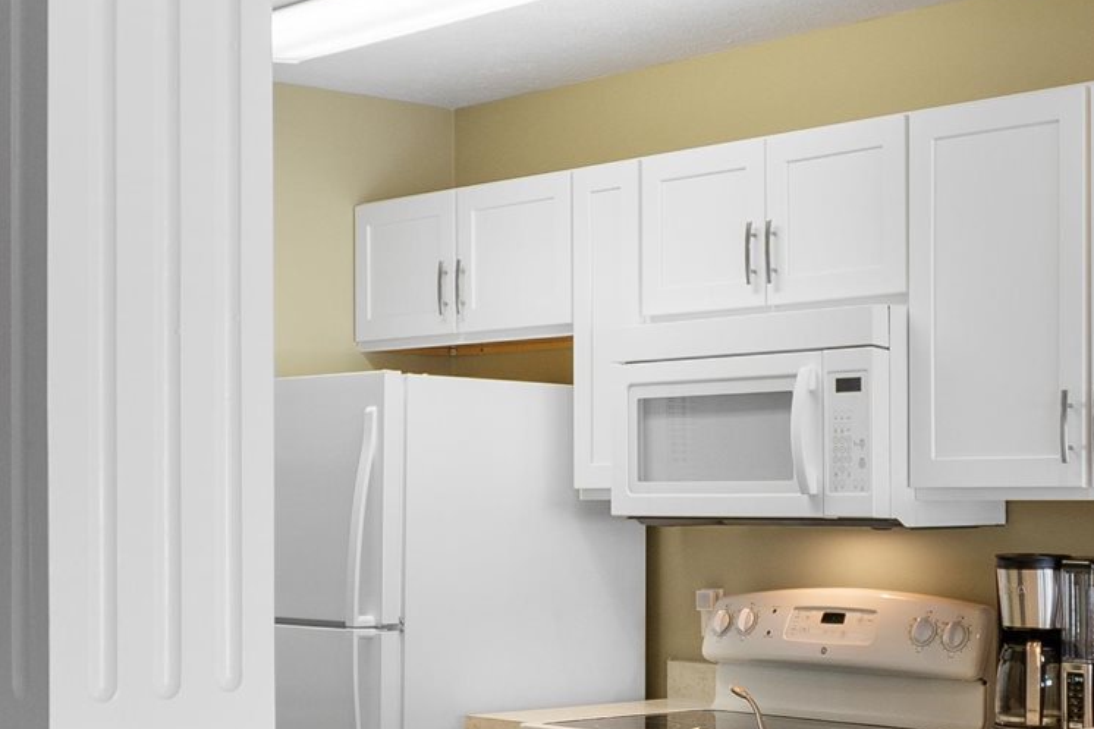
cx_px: 598
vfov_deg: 19.4
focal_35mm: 70
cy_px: 475
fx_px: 2127
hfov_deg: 28.8
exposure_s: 1/10
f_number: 4.8
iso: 100
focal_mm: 11.5
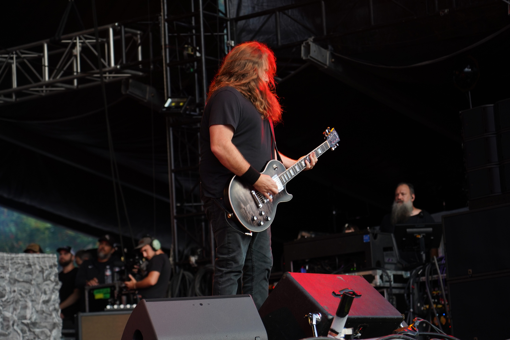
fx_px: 1487
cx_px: 255
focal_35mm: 105
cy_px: 170
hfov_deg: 19.5
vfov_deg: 13.0
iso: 320
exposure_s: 1/125
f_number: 4
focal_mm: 105
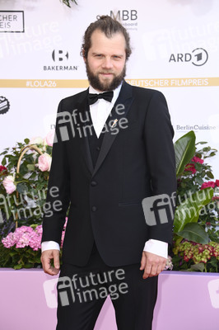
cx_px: 110
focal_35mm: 98
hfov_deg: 13.9
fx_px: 896
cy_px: 165
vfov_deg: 20.8
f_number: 5.6
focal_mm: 98
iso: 500
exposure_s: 1/250
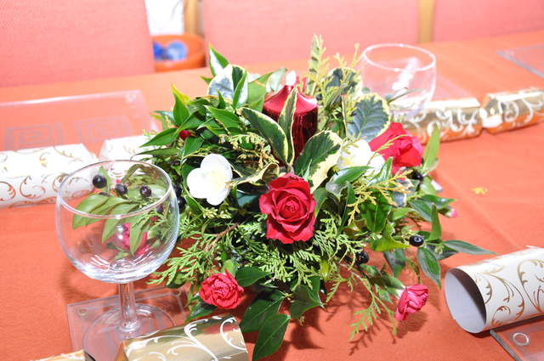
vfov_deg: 31.8
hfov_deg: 46.5
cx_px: 272
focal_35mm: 42
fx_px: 634
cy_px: 180
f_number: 5.6
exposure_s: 1/60
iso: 640
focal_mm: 28
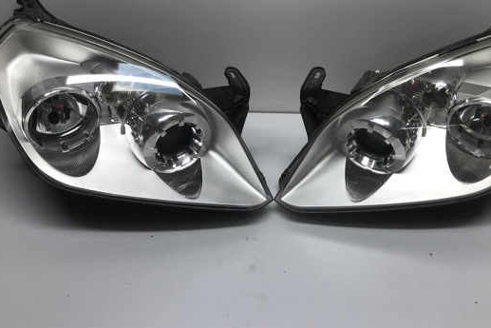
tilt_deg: -39.6
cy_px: 114
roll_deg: -1.0
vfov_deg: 36.6
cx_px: 276
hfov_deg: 53.0
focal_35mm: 36
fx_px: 491
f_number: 1.8
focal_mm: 3.99
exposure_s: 1/140
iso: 20
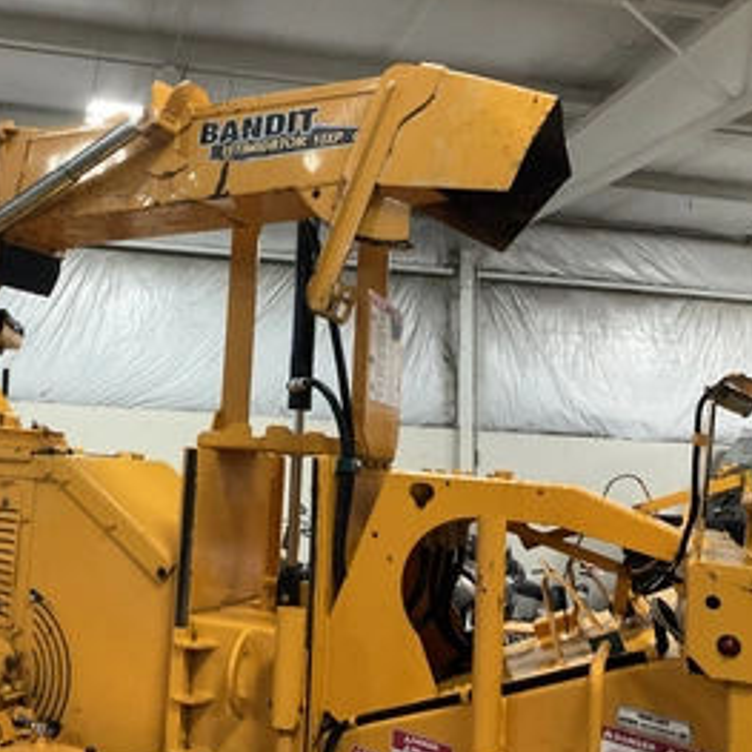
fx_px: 959
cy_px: 349
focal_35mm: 39
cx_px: 197
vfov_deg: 42.8
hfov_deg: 41.7
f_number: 1.8
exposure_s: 1/60
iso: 160
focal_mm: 3
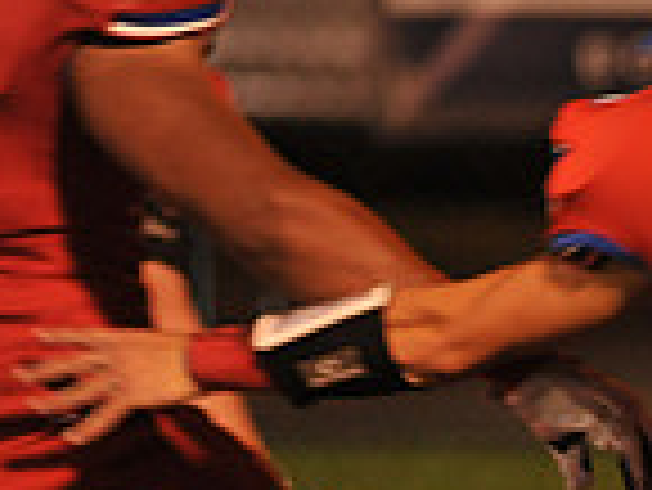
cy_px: 661
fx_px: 14477
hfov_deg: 2.6
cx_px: 1286
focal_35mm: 768
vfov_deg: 1.9
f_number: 2.8
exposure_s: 1/200
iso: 2000
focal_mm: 200
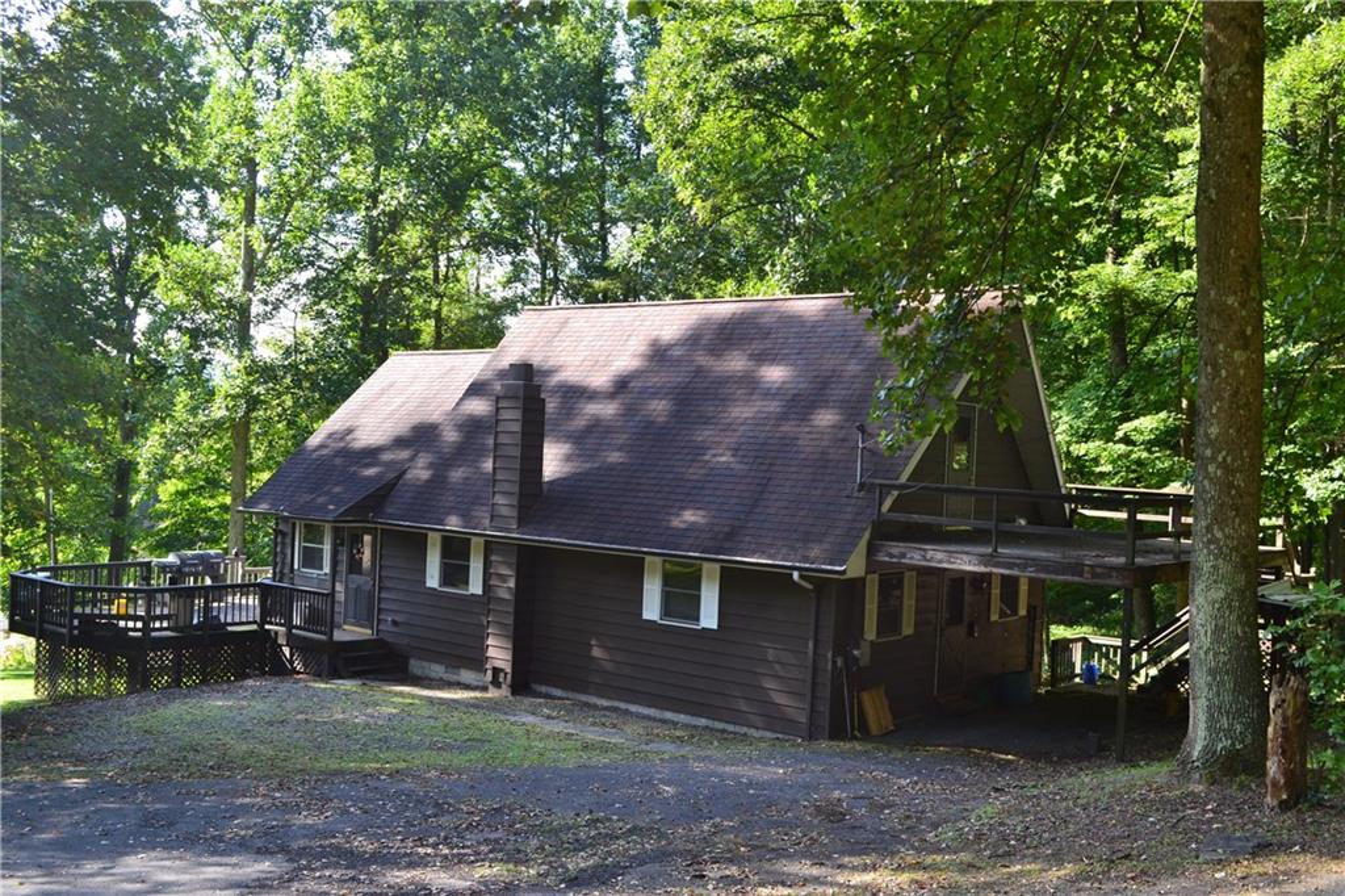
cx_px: 672
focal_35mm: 36
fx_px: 1344
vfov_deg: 36.8
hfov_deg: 53.1
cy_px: 448
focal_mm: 24
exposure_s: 1/80
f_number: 8
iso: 400
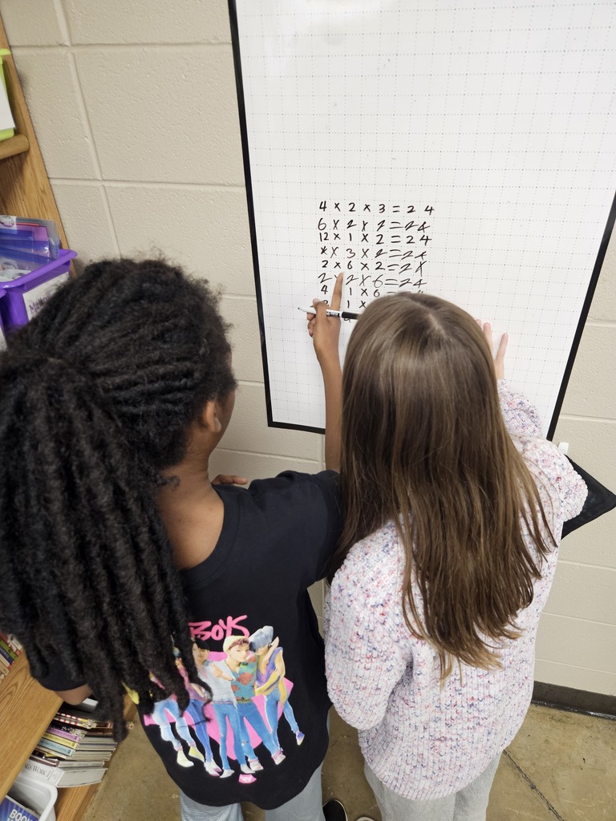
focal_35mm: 23
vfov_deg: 73.9
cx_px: 308
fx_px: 546
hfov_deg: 58.9
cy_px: 410
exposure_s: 1/120
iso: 500
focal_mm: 5.4
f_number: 1.8
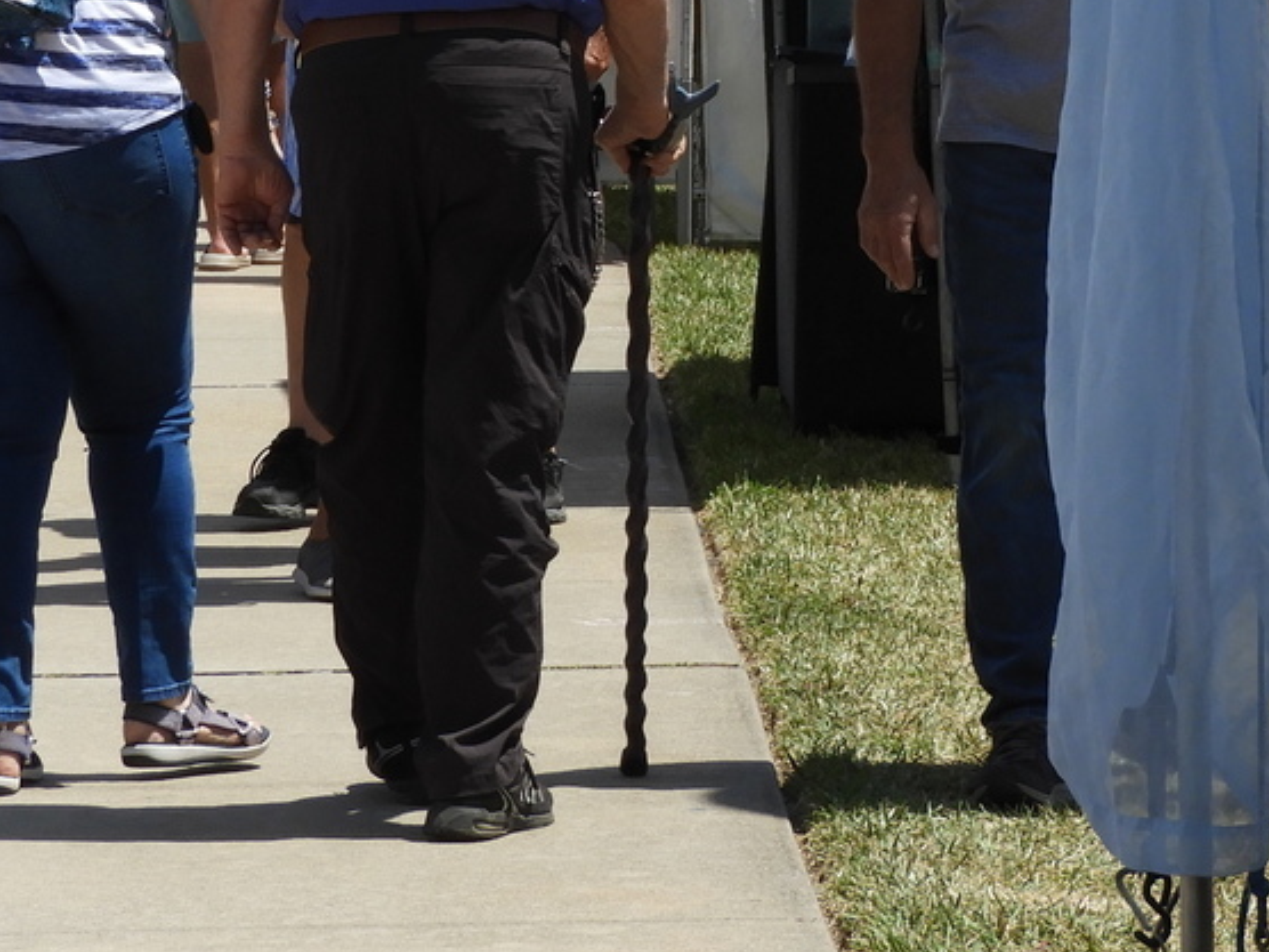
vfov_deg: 5.5
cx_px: 801
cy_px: 32
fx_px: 9971
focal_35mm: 272
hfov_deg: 7.3
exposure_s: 1/800
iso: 100
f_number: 4.8
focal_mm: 18.8
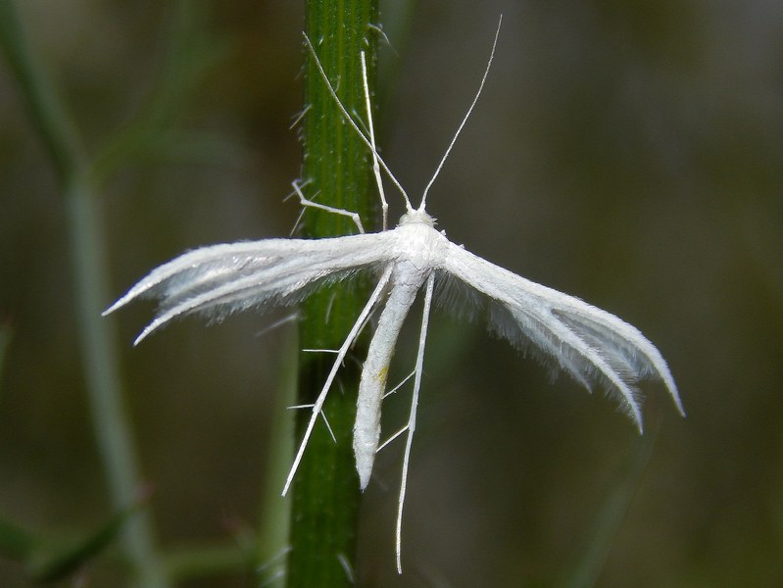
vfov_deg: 9.2
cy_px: 294
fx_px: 3666
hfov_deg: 12.2
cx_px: 392
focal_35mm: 162
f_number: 10.1
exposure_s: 1/250
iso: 125
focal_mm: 28.7
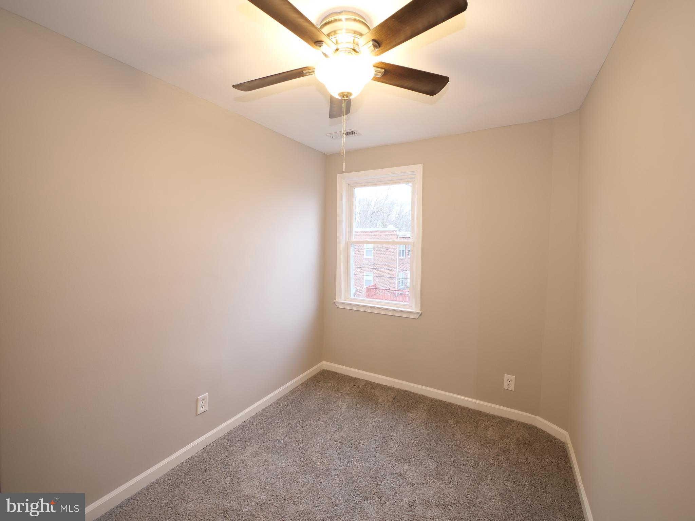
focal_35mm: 14
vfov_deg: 85.7
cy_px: 260
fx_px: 281
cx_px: 348
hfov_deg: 102.1
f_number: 4
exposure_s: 1/10
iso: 400
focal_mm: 7
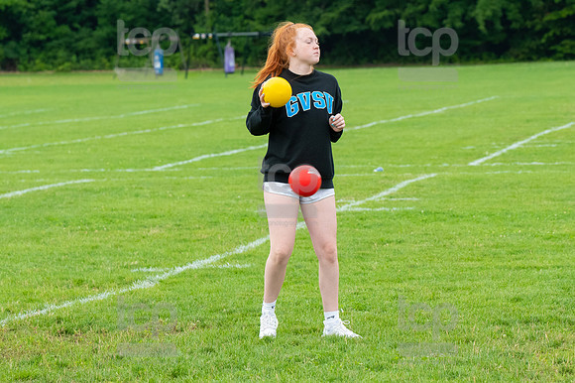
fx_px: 2985
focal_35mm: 187
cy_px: 192
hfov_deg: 11.0
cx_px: 288
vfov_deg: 7.3
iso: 1250
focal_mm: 125
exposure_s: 1/1000
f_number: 5.6
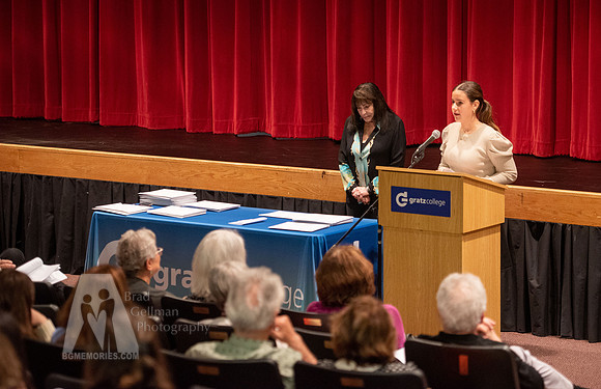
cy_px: 161
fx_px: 1932
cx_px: 341
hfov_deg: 17.7
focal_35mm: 117
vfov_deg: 11.5
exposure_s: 1/80
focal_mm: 102
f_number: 2.8
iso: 2500
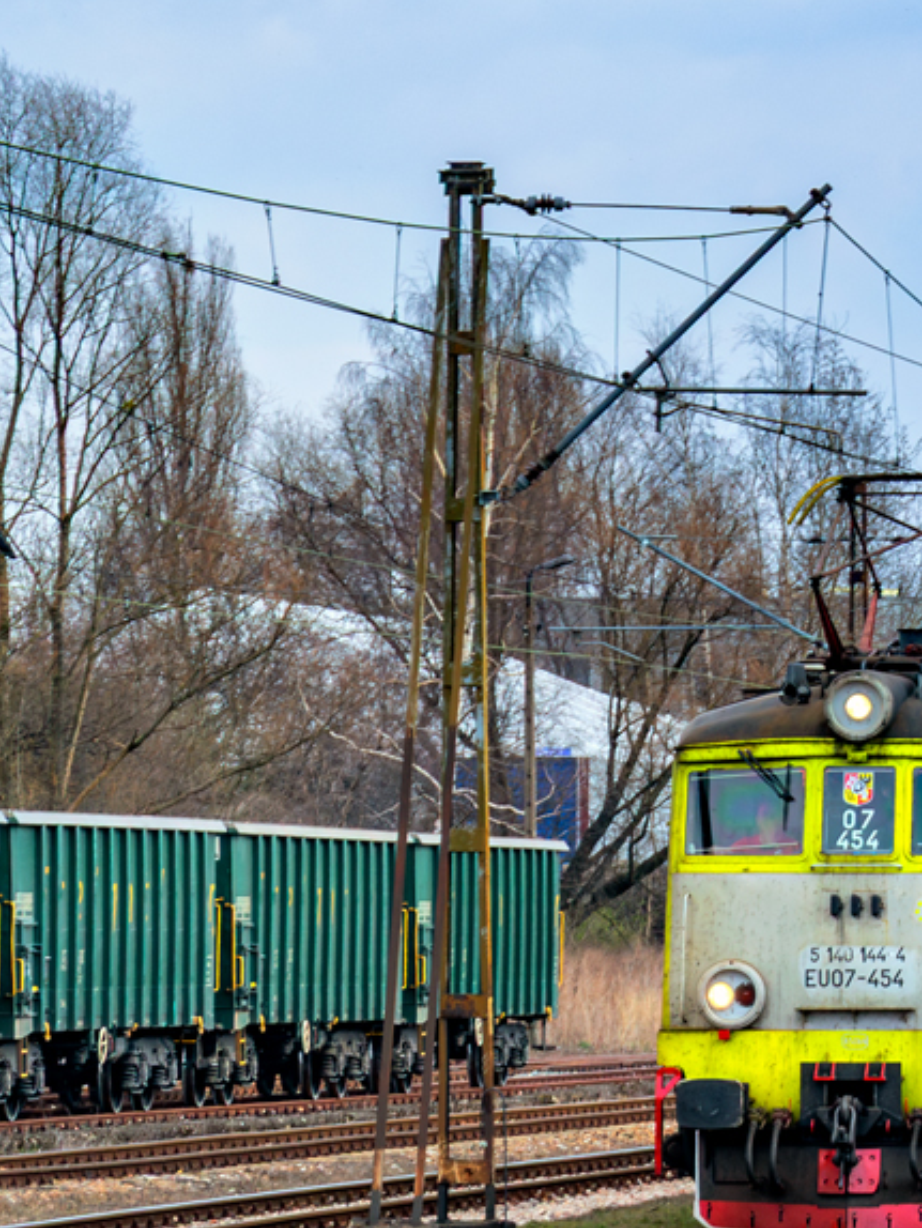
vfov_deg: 6.6
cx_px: 1671
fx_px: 10694
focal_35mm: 301
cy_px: 619
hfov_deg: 4.9
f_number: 8
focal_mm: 75
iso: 125
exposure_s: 1/320
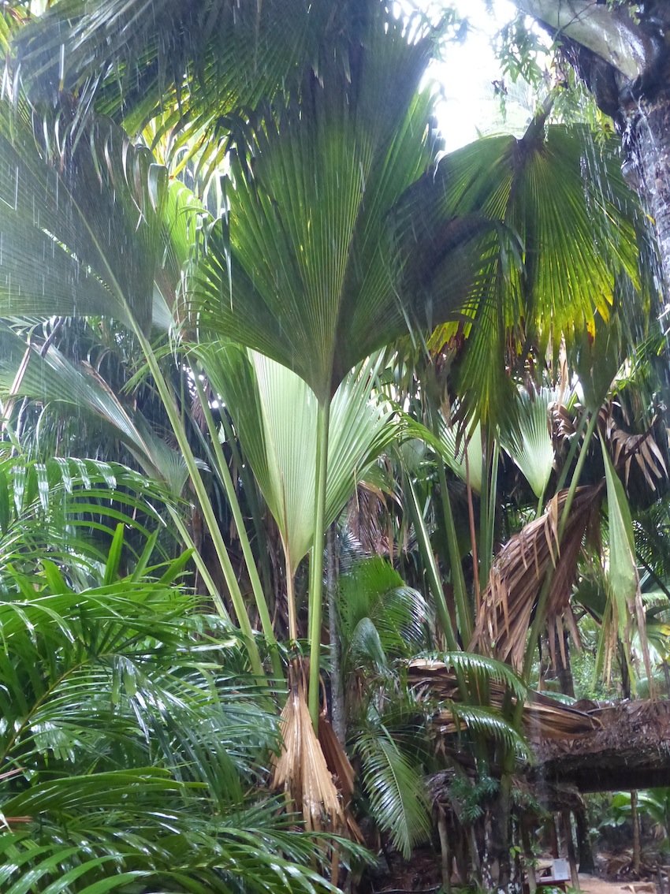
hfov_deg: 35.9
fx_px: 1033
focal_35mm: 40
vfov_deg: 46.8
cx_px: 335
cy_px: 447
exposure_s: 1/60
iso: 800
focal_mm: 7.1
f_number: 2.8
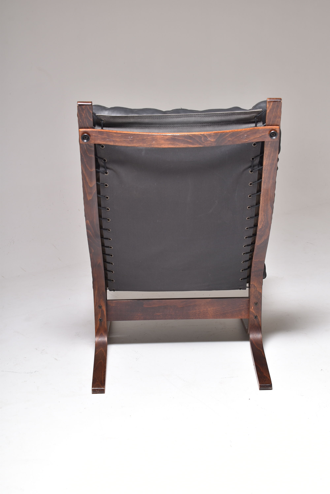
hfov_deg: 23.8
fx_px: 782
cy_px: 247
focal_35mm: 57
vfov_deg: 35.0
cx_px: 165
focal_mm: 38
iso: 100
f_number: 6.3
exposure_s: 1/160
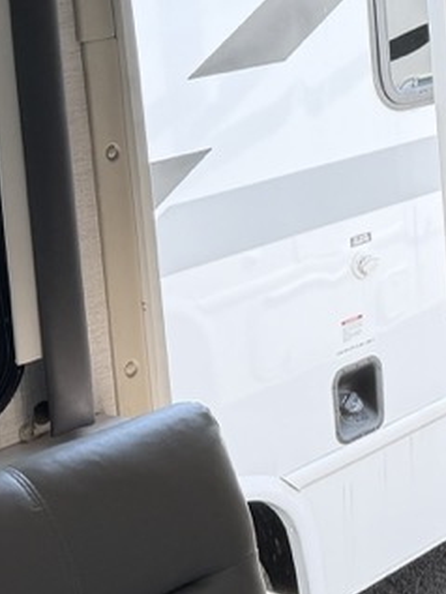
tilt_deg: -12.0
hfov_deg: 13.9
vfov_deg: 19.8
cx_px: 748
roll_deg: +4.0
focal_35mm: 97
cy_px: 56
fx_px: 1665
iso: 100
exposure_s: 1/410
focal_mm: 6.76
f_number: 1.78
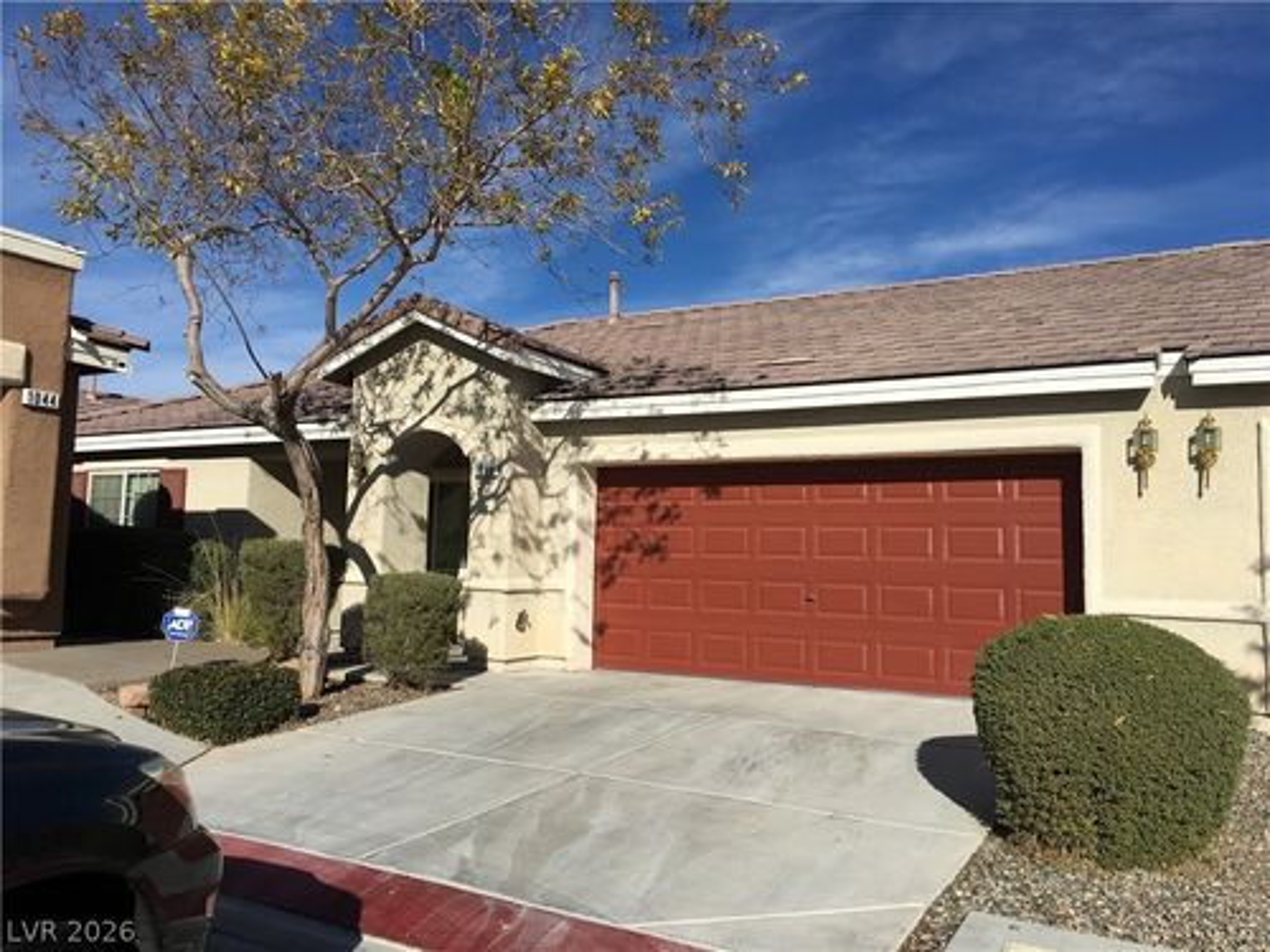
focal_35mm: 29
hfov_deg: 61.7
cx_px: 635
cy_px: 476
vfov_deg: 48.2
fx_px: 1064
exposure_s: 1/3344
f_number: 2.2
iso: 25
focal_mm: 4.15
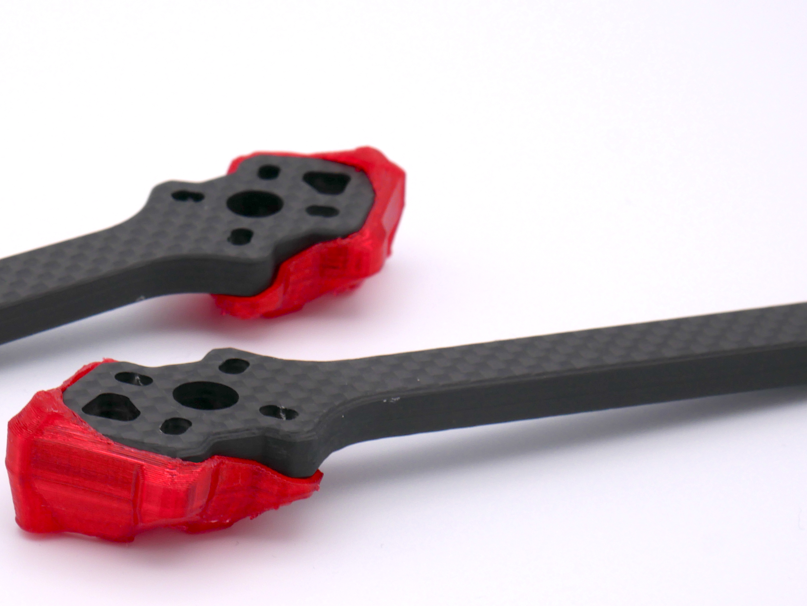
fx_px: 2869
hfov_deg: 16.0
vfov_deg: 12.1
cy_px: 327
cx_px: 226
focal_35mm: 123
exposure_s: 1/30
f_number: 13
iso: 200
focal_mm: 42
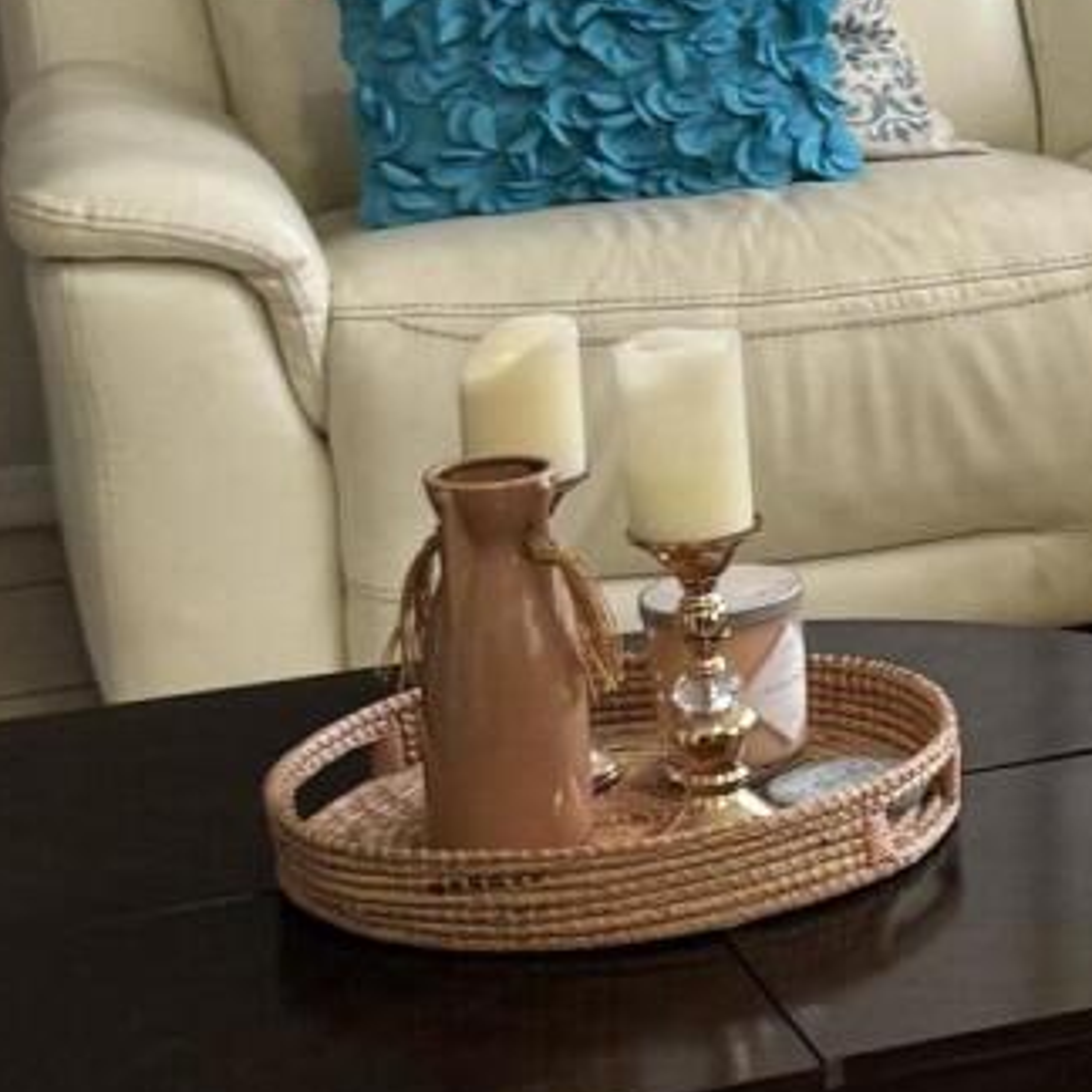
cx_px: 1945
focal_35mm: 131
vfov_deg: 13.2
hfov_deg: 12.2
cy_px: 88
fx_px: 4675
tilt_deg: -11.3
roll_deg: +1.3
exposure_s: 1/60
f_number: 1.78
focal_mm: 6.76
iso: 125
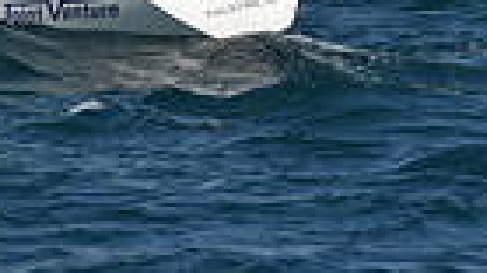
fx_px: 5743
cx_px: -44
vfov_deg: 2.7
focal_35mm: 445
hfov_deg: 4.8
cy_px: -690
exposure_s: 1/1600
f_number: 8
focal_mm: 102
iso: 250
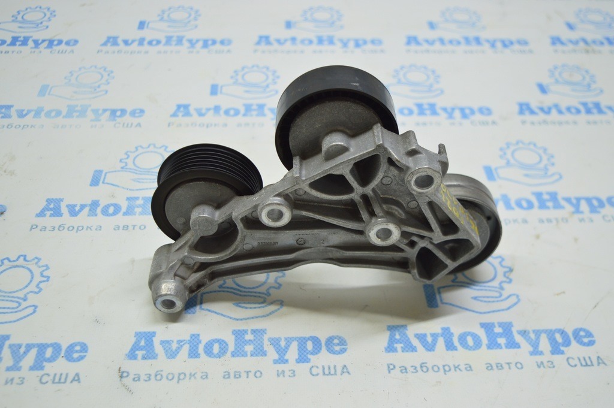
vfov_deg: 33.0
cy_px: 204
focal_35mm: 40
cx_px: 307
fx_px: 690
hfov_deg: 48.0
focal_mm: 27
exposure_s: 1/40
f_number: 4
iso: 400
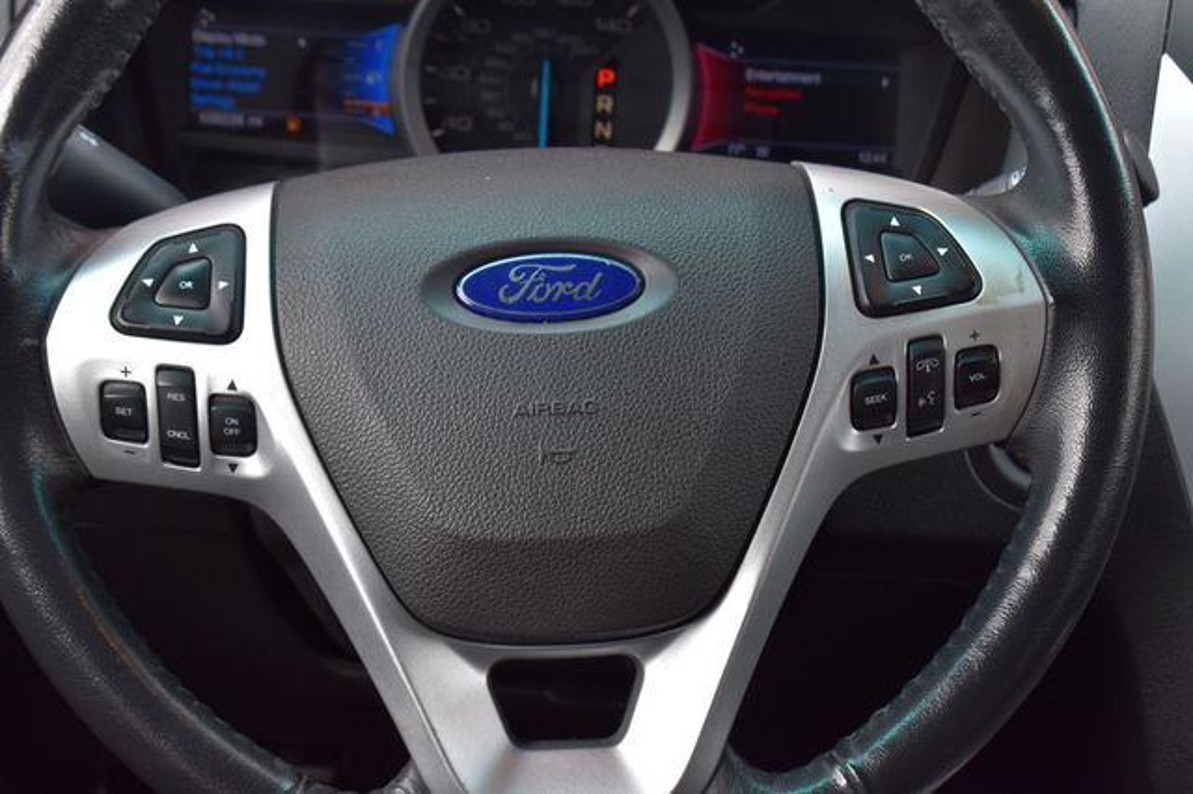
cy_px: 397
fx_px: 2484
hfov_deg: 27.0
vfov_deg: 18.2
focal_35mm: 75
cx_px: 596
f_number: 8
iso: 400
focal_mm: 50
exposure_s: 1/80
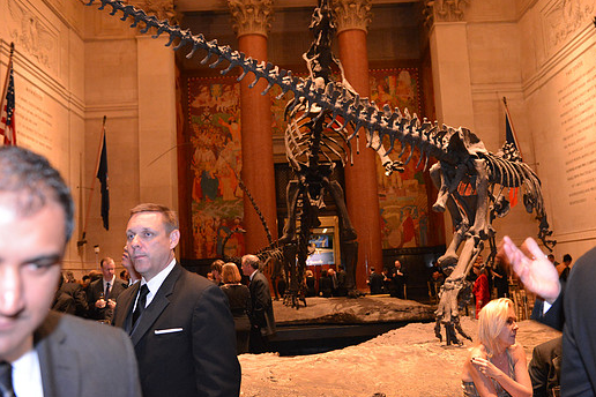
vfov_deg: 36.9
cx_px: 319
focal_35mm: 36
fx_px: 596
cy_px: 199
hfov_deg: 53.1
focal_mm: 32
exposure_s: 1/60
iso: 4500
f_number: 3.5
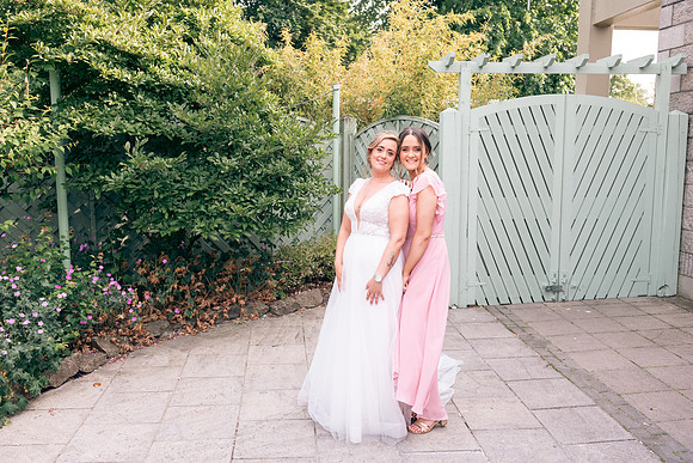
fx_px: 616
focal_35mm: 32
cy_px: 232
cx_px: 346
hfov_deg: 58.7
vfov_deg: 41.1
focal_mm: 32
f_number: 6.3
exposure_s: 1/160
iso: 160
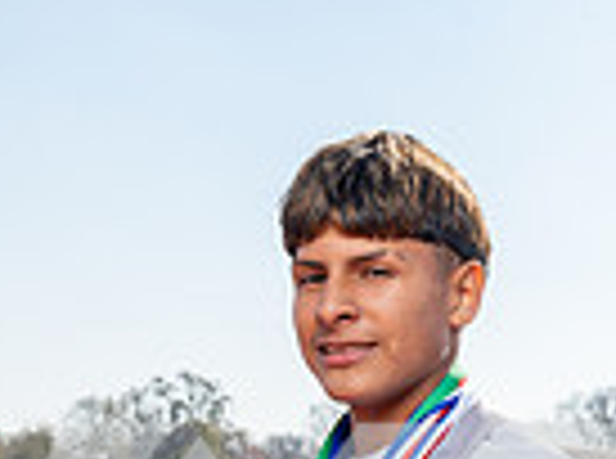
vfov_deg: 11.7
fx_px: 2023
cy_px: 882
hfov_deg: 17.3
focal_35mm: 114
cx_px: 391
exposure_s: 1/200
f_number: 9
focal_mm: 36
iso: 125
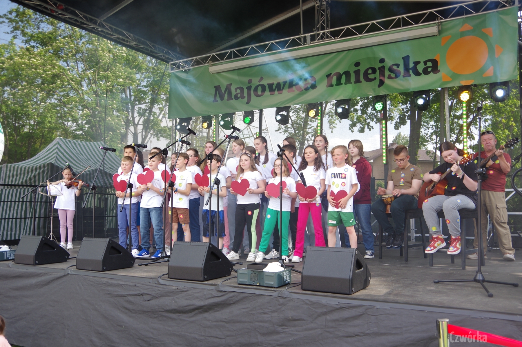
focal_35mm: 31
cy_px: 174
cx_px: 261
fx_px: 449
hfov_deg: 60.3
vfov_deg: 42.3
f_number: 6.3
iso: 200
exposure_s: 1/125
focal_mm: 21
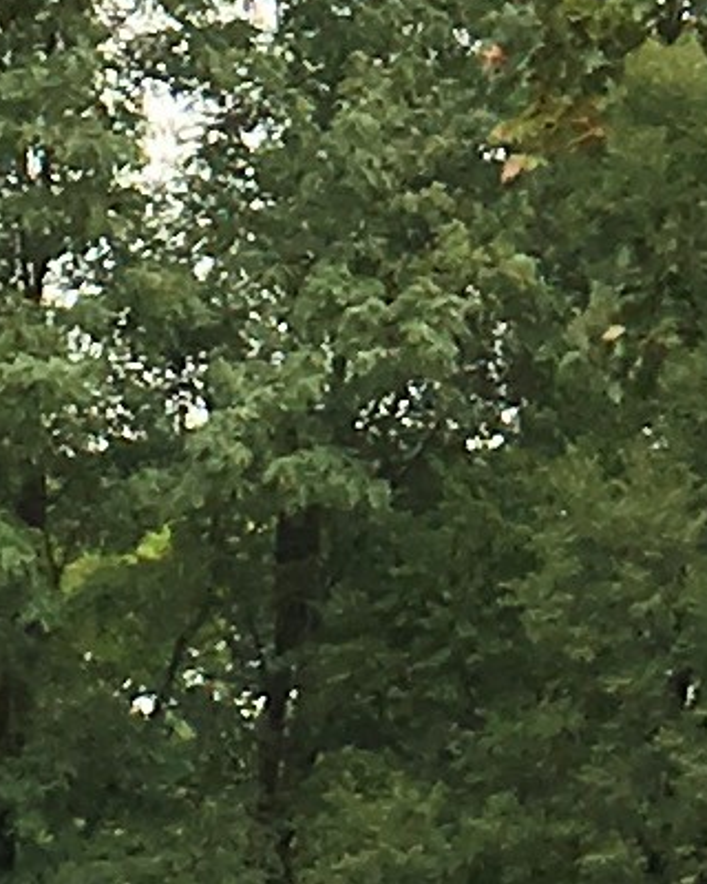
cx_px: 1509
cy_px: -1109
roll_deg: -0.6
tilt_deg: +18.1
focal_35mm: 285
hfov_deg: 5.3
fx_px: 7454
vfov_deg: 6.5
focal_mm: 4.15
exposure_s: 1/255
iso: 25
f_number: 2.2
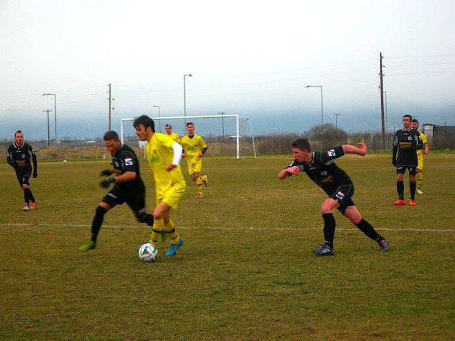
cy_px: 170
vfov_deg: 13.1
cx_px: 228
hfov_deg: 17.4
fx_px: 1485
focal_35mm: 113
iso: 50
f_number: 4.9
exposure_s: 1/100
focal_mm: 23.4
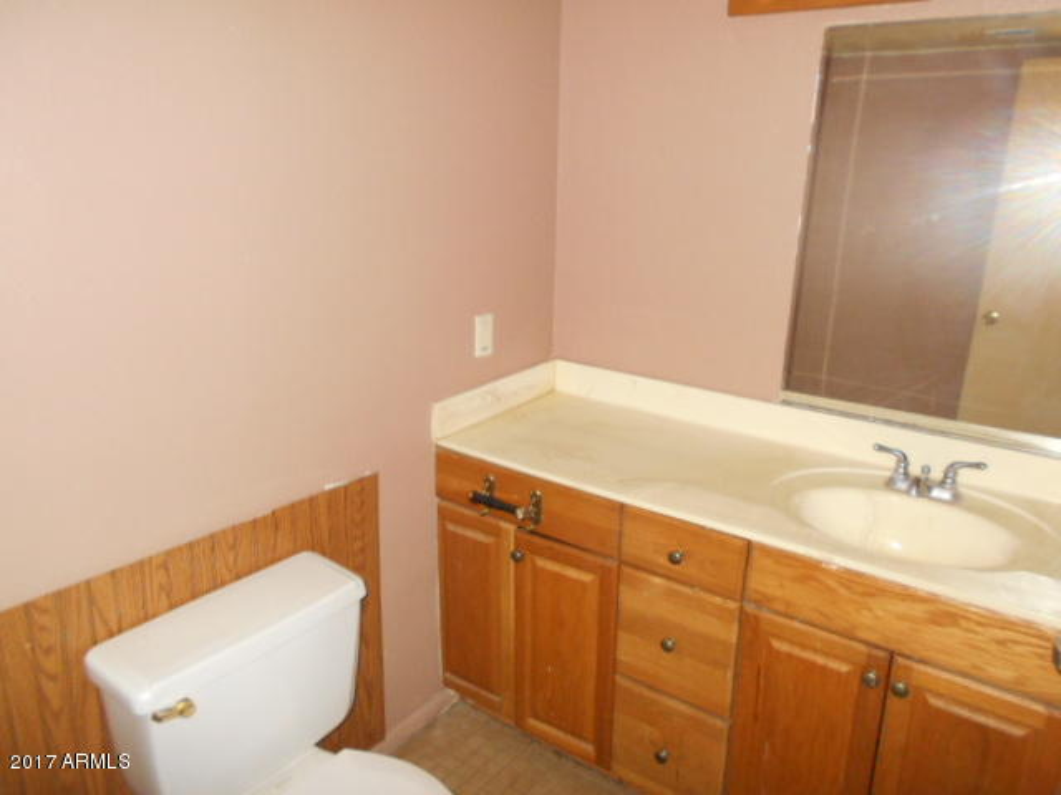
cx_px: 530
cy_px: 398
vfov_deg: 53.1
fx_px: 797
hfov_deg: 67.3
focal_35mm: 26
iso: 280
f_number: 3.2
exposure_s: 1/25
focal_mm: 4.6
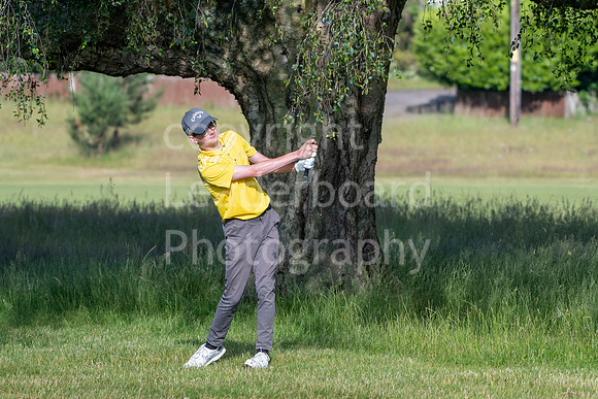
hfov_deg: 6.2
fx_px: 5483
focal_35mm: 330
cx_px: 299
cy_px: 200
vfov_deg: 4.2
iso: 500
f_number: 5.6
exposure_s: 1/1250
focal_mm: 220
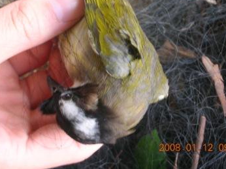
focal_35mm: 79
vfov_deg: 18.6
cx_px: 117
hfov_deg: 24.7
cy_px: 61
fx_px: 515
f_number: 4
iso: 50
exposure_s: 1/10
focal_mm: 10.1
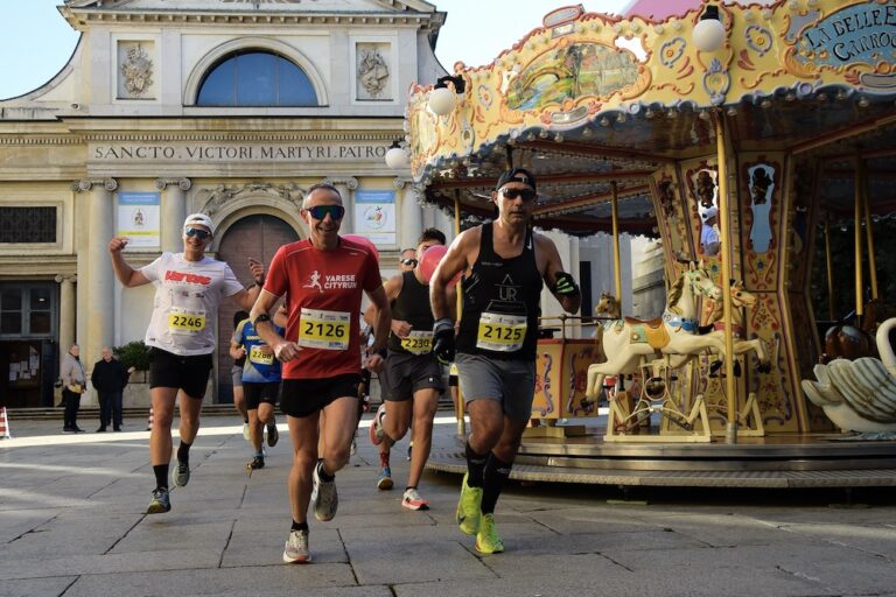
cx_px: 448
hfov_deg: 54.4
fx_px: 871
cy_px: 298
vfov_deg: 37.9
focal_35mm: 35
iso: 1000
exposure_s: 1/1000
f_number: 5
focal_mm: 35
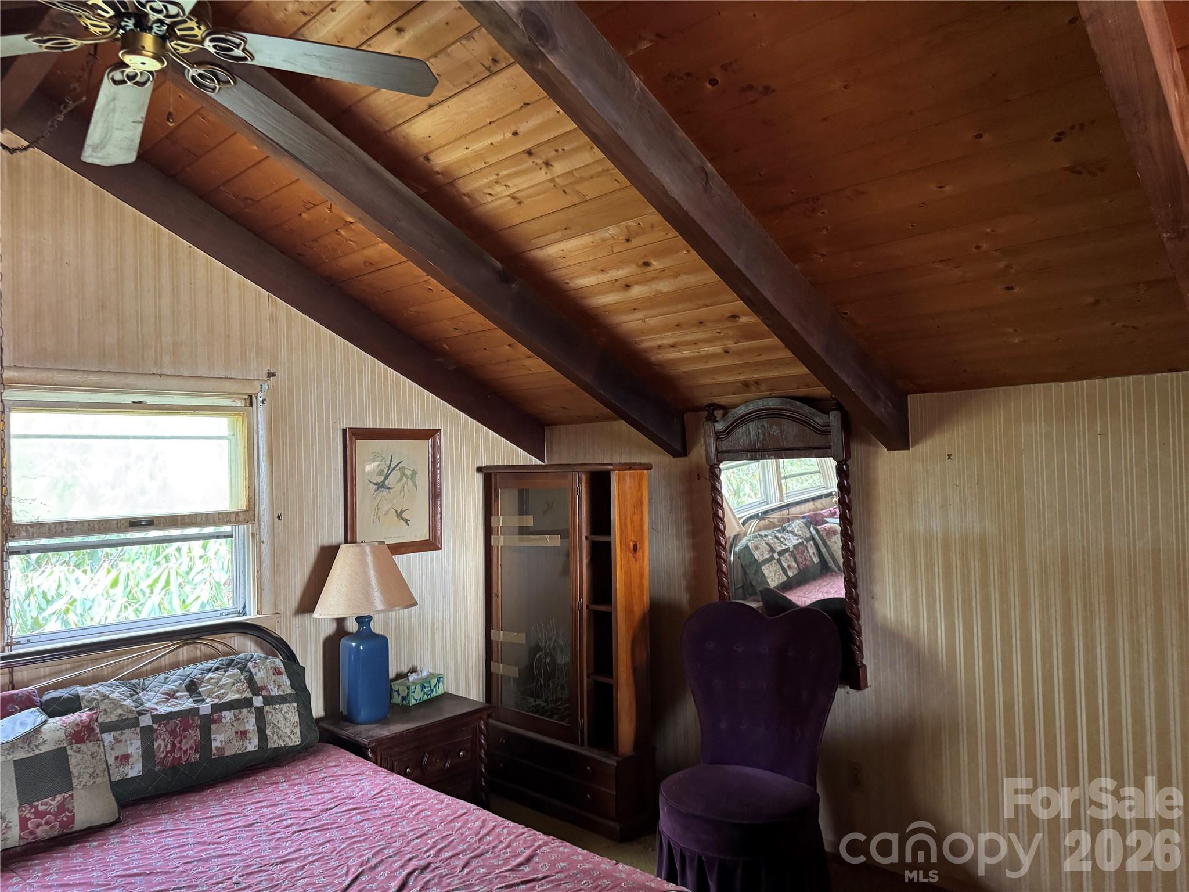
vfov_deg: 56.8
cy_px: 446
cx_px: 594
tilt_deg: +1.0
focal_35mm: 24
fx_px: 824
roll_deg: +1.3
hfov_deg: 71.6
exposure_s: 1/41
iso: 800
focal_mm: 6.76
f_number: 1.78
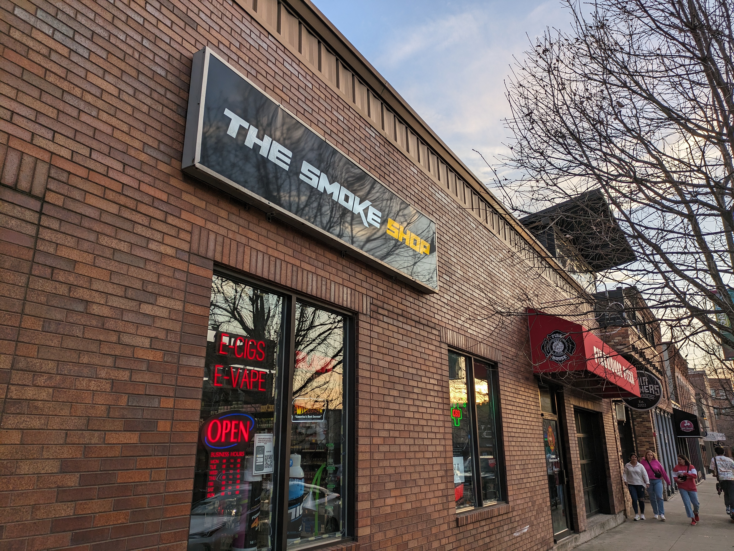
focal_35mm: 25
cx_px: 367
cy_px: 276
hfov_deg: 69.4
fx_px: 530
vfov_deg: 54.9
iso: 40
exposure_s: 1/646
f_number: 1.89
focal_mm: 5.43
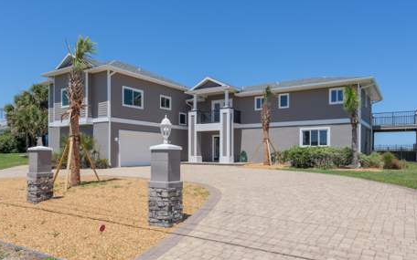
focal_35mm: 27
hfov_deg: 68.3
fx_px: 307
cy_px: 151
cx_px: 197
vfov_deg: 45.9
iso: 200
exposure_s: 1/250
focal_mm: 24
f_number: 9
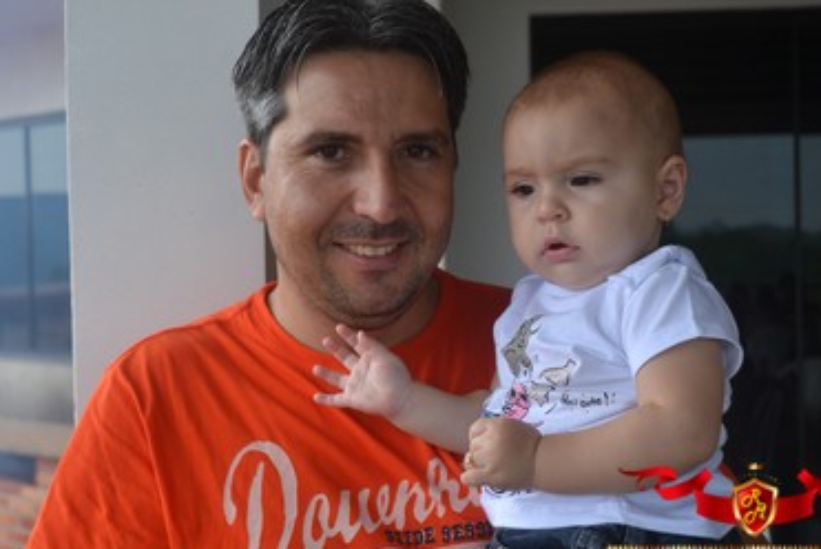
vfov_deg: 21.4
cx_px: 423
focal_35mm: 64
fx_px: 1452
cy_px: 274
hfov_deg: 31.6
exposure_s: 1/125
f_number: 5.6
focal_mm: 35
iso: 140
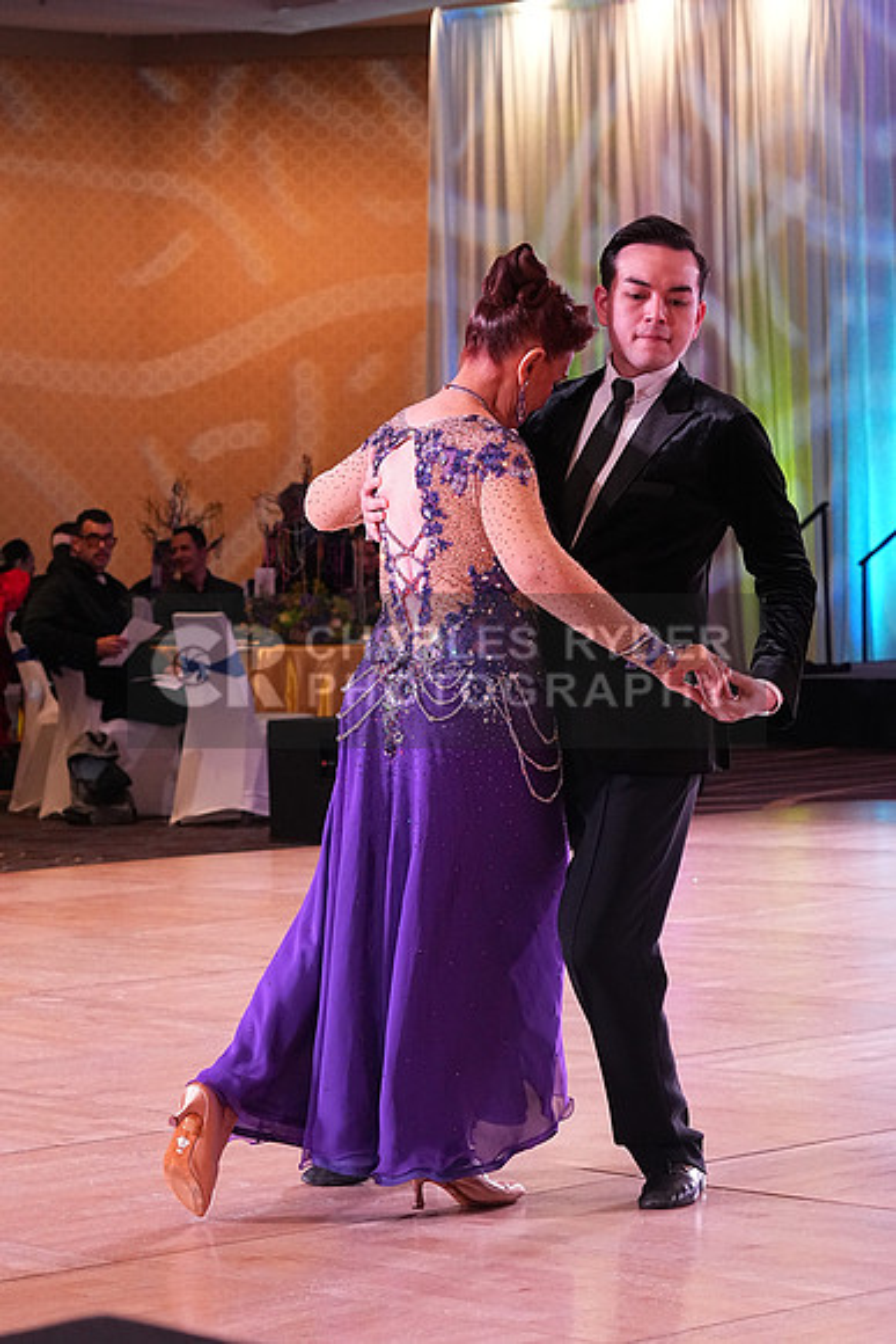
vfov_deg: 19.5
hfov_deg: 13.0
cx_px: 448
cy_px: 672
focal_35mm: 105
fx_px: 3917
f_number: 5.6
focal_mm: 70
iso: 3200
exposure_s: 1/250
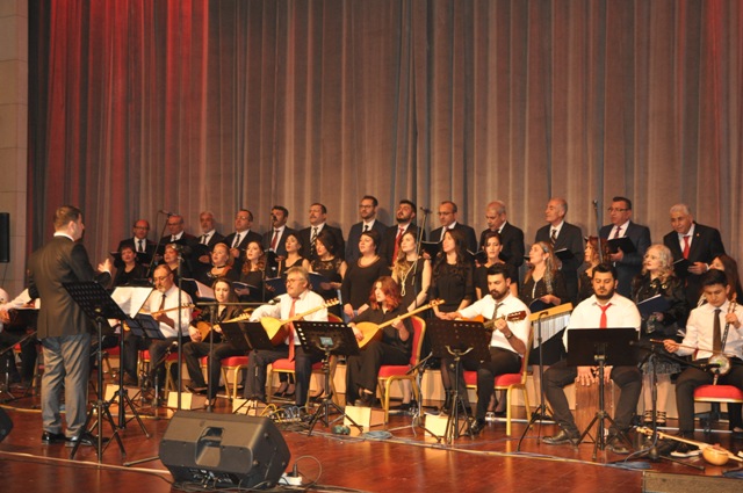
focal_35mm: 51
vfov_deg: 26.4
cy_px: 246
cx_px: 372
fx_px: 1051
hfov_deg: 38.9
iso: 800
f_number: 4
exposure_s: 1/60
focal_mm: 34
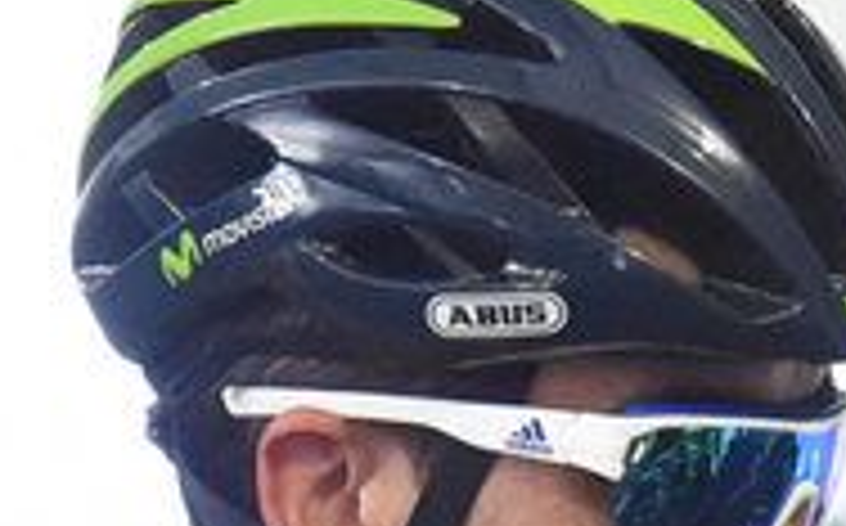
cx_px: 482
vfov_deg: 2.1
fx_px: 14071
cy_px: 1297
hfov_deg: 3.4
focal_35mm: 611
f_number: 6.3
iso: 25600
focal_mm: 110
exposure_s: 1/800
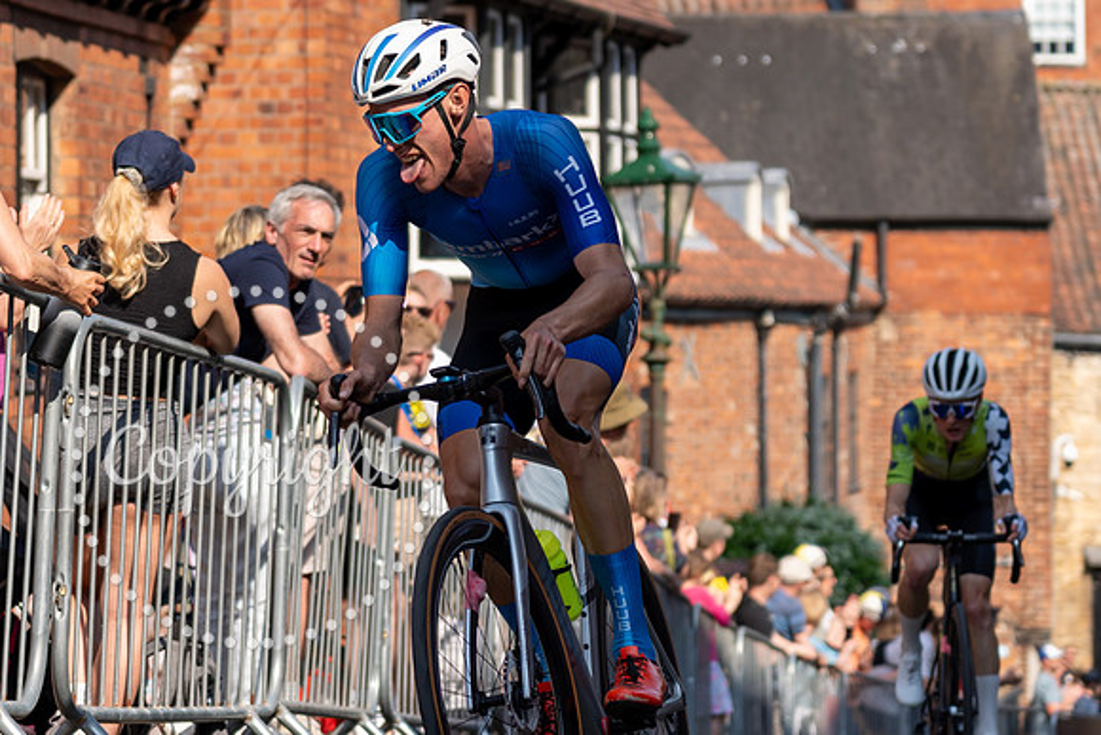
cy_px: 100
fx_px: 4561
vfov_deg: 9.2
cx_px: 400
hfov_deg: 13.7
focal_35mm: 149
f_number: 2.8
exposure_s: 1/1250
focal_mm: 73
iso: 100
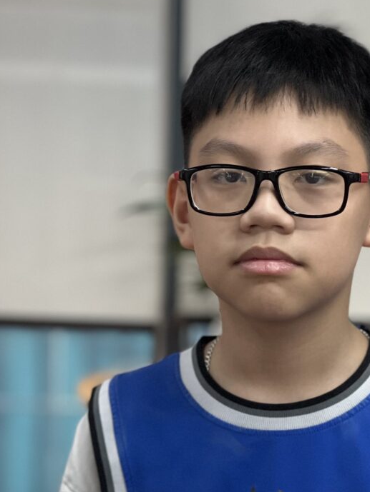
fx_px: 2123
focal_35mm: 149
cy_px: 455
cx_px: 306
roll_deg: -2.9
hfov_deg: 9.9
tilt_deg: -12.6
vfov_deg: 13.1
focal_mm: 9
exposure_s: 1/88
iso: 250
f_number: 2.8
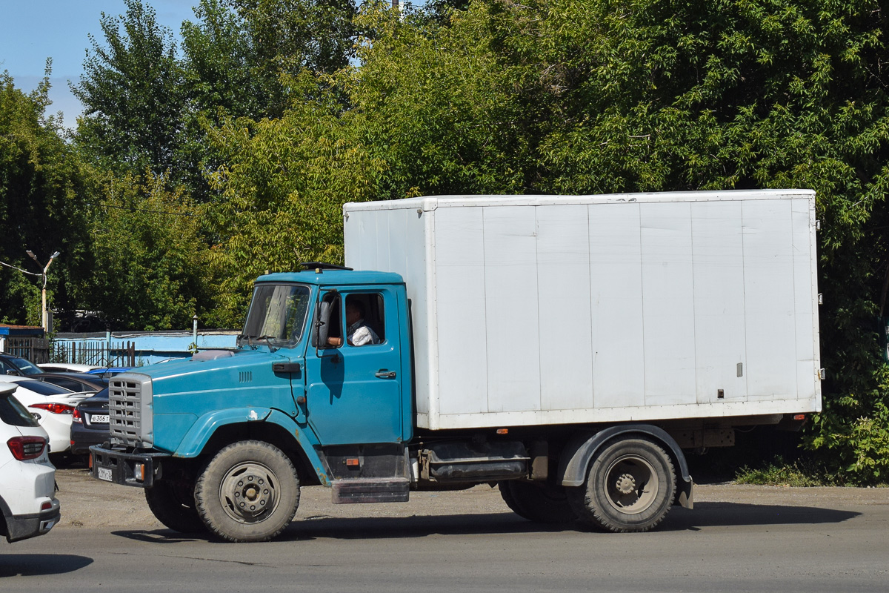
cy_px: 296
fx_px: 2037
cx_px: 444
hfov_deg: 24.6
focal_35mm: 82
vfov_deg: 16.6
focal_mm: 55
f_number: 7.1
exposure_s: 1/1250
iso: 200
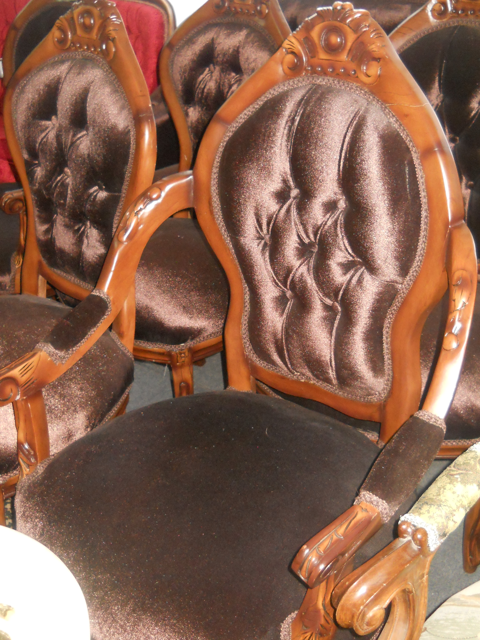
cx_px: 240
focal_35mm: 41
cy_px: 320
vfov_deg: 45.8
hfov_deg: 35.1
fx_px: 758
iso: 400
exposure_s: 1/30
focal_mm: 6.72
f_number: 3.1
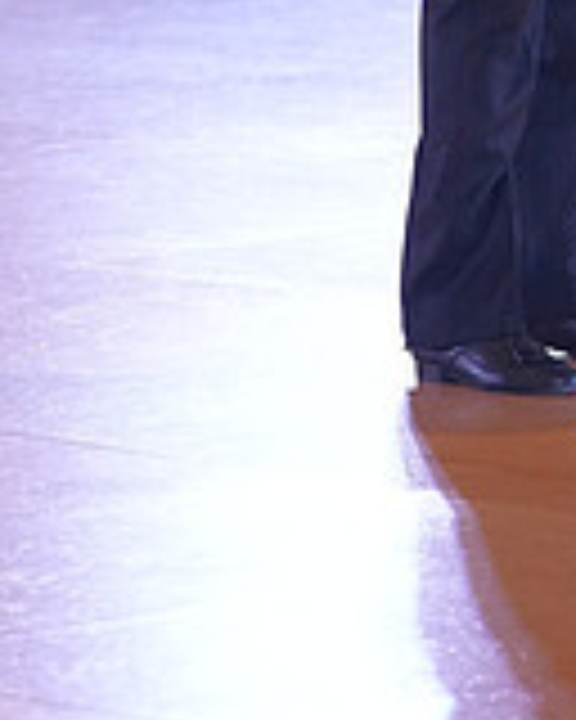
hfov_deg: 4.2
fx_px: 7884
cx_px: 605
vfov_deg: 5.2
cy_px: -369
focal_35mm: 370
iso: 4000
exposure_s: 1/500
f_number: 3.5
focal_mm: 109
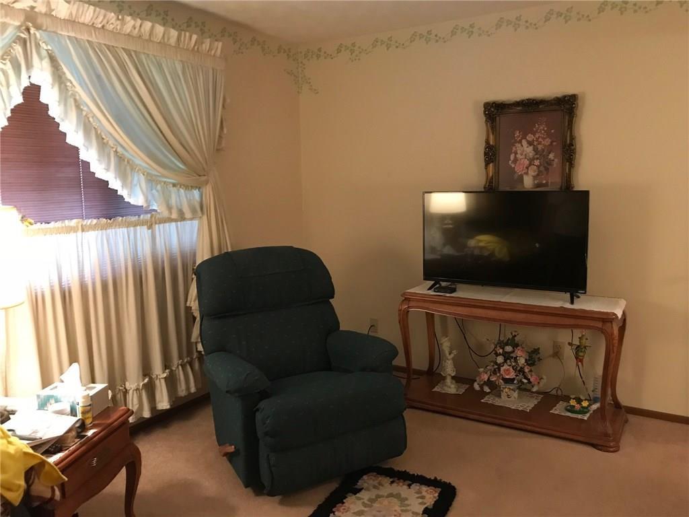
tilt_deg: -7.2
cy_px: 258
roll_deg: +0.8
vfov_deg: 49.7
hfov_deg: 63.4
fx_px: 557
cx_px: 344
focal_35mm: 28
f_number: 1.8
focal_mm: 3.99
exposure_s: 1/11
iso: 100
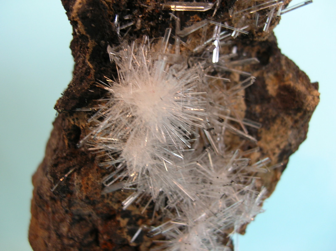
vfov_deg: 39.6
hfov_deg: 51.4
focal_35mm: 36
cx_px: 168
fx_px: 349
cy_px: 126
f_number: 2.7
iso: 52
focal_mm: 6
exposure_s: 1/4
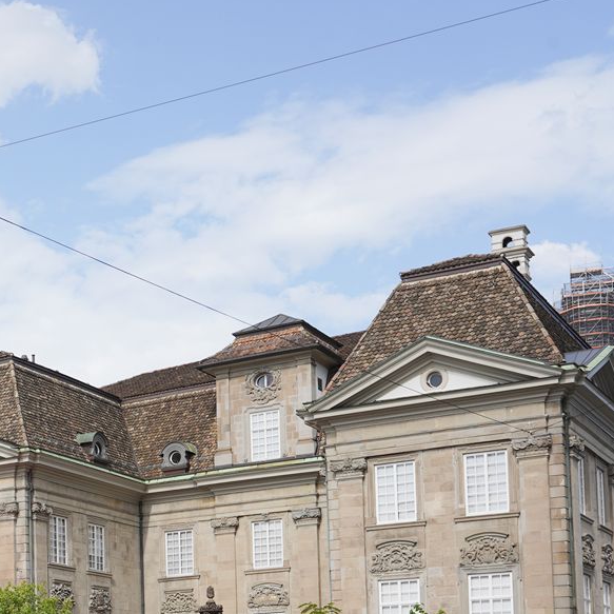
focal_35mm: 70
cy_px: 613
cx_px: -12
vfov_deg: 23.6
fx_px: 1405
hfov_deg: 23.5
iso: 100
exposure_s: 1/100
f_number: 13
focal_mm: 24
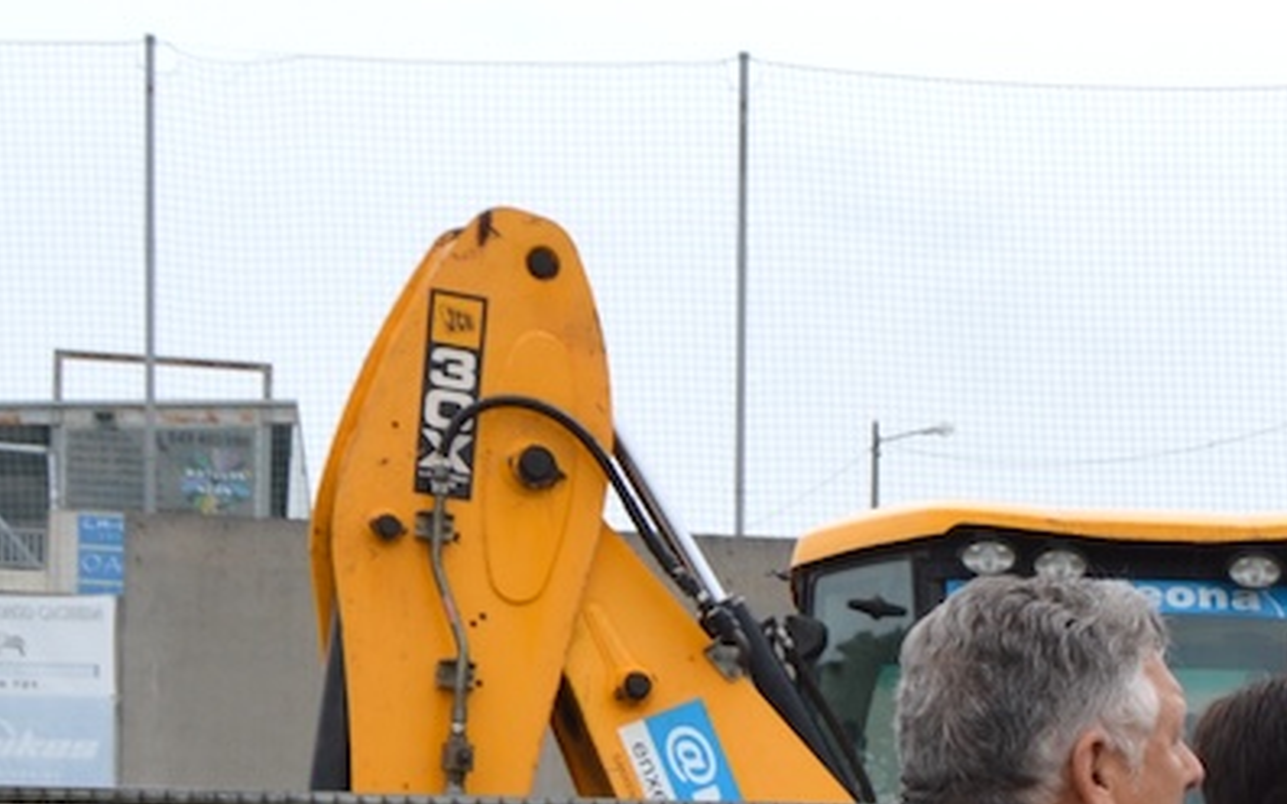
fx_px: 4034
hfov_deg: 16.4
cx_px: 1976
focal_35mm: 115
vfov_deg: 10.8
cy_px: 1324
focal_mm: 19
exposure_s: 1/160
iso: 100
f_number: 6.3
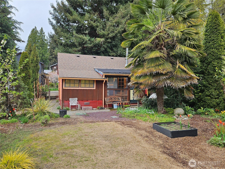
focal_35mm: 23
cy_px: 84
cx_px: 112
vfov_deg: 58.9
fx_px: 149
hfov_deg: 73.9
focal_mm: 5.4
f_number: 1.8
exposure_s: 1/292
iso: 25
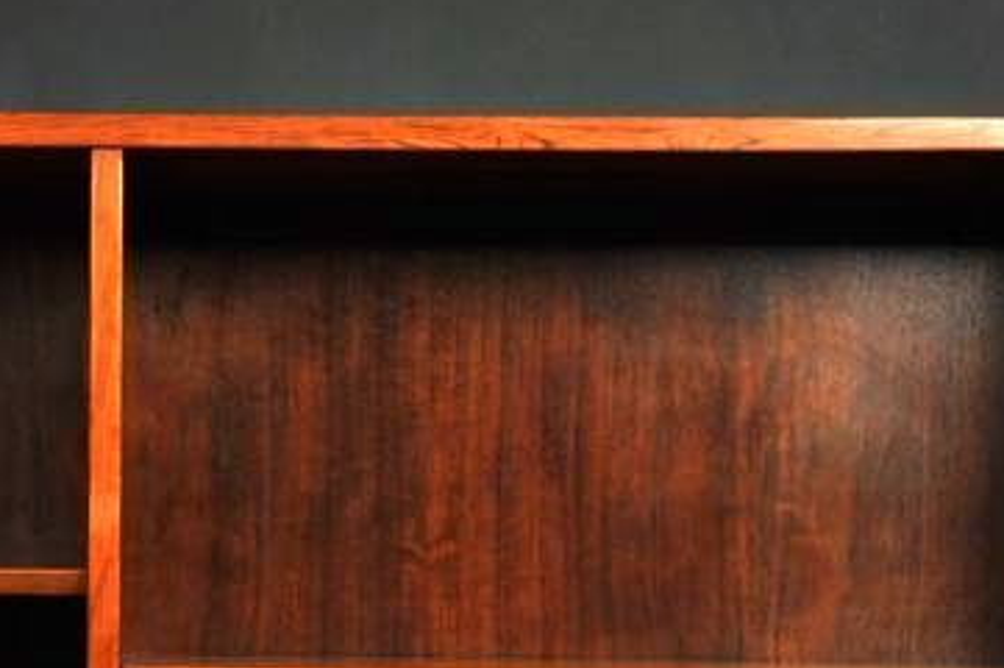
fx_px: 3706
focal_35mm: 133
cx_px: 133
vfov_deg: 10.1
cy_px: 864
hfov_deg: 15.3
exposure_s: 1/60
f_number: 2.8
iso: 200
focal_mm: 48
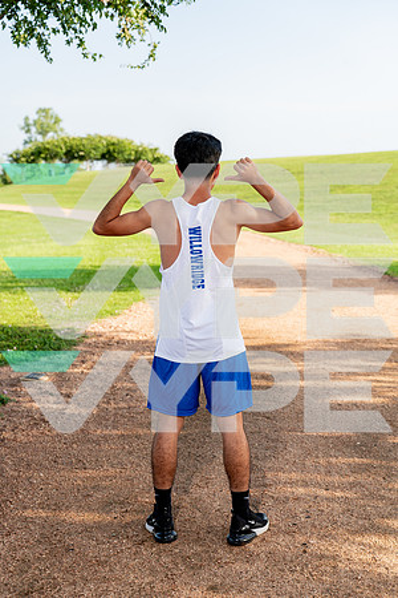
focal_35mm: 55
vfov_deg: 36.2
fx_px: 912
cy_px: 299
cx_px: 199
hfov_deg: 24.6
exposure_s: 1/250
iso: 100
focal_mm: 55
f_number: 4
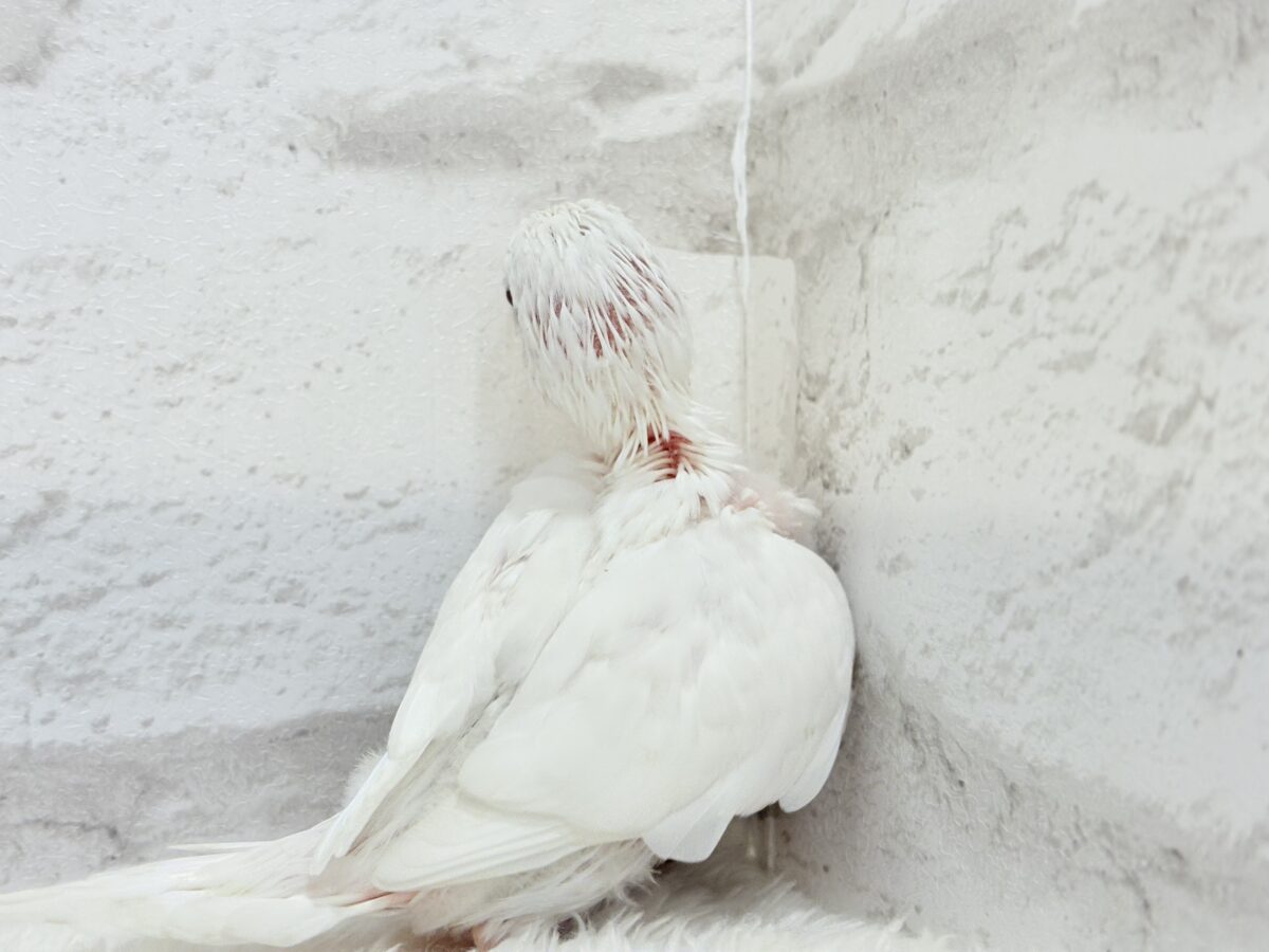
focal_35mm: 52
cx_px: 634
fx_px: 1906
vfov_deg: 28.0
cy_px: 476
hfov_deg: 36.8
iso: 64
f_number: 1.6
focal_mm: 5.96
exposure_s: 1/100
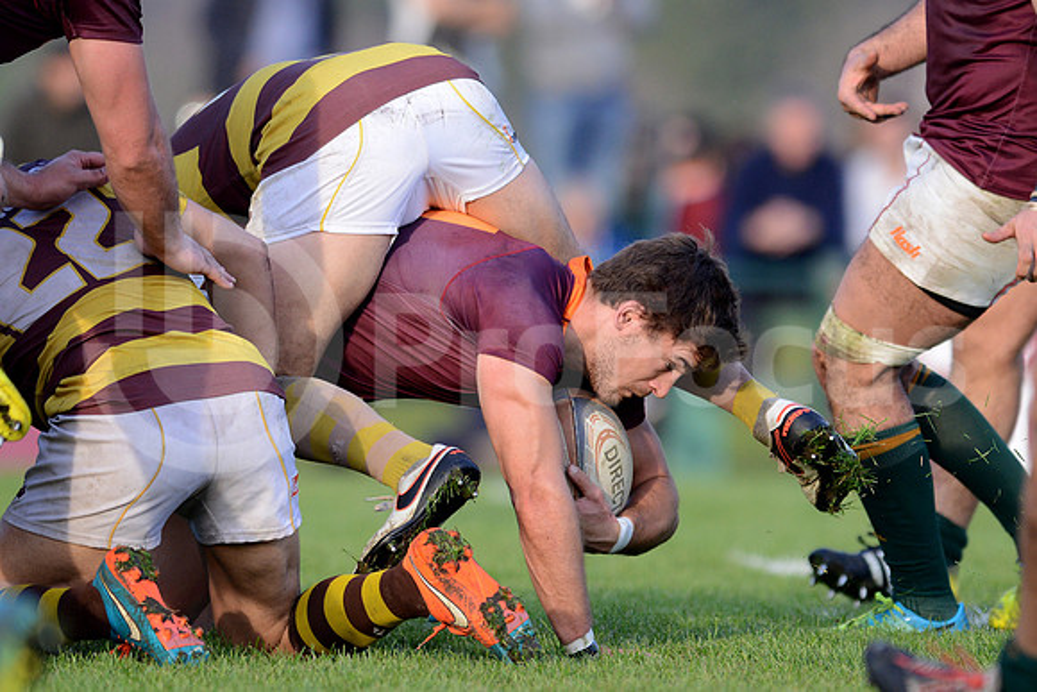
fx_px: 12101
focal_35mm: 420
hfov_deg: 4.9
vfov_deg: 3.3
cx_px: 518
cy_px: 346
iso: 1100
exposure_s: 1/1600
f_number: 4
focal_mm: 420
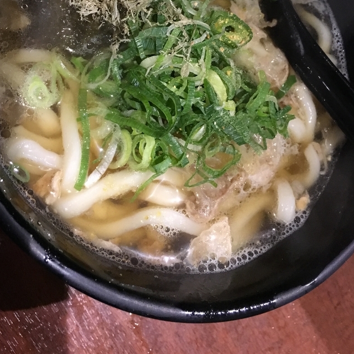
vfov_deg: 39.5
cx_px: 178
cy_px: 78
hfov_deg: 40.9
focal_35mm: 41
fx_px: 474
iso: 320
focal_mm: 4.15
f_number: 2.2
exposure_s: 1/15
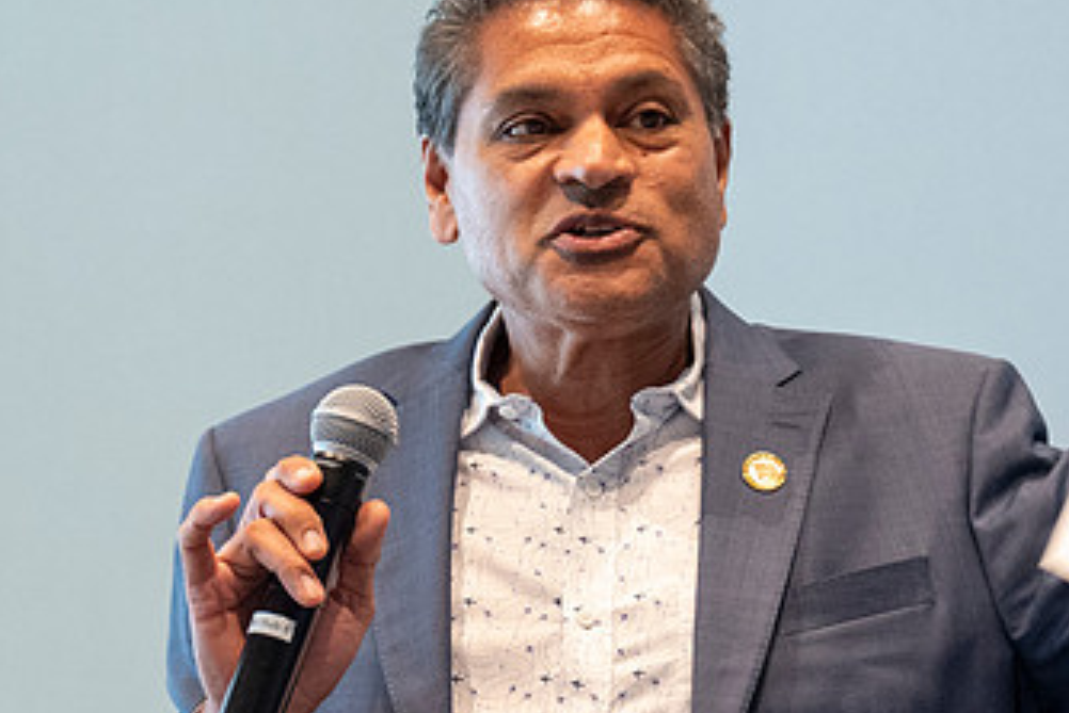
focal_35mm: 325
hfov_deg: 6.3
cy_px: 388
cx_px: 720
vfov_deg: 4.2
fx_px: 9654
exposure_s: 1/60
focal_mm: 125
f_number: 5.6
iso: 4000
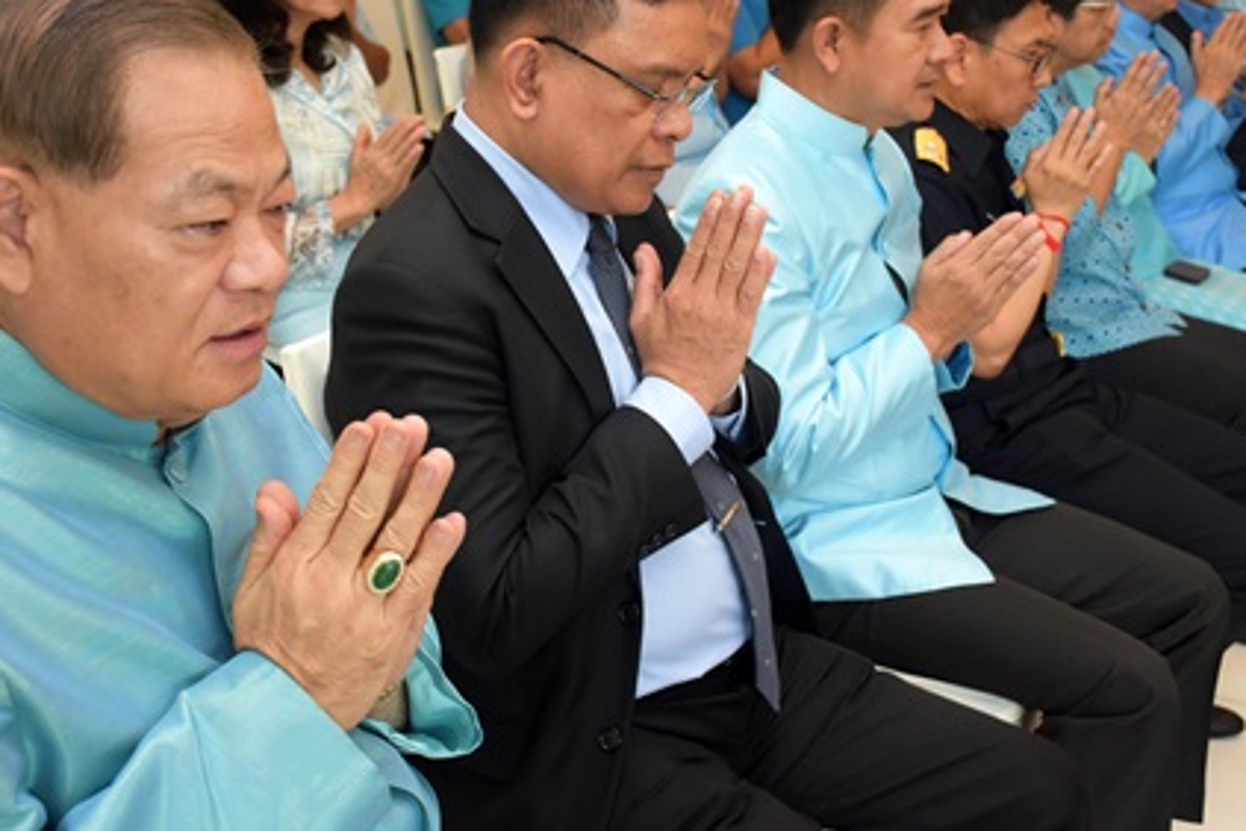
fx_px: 1822
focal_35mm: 53
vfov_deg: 25.6
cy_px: 329
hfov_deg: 37.7
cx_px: 607
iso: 1250
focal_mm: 27
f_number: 4
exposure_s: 1/100
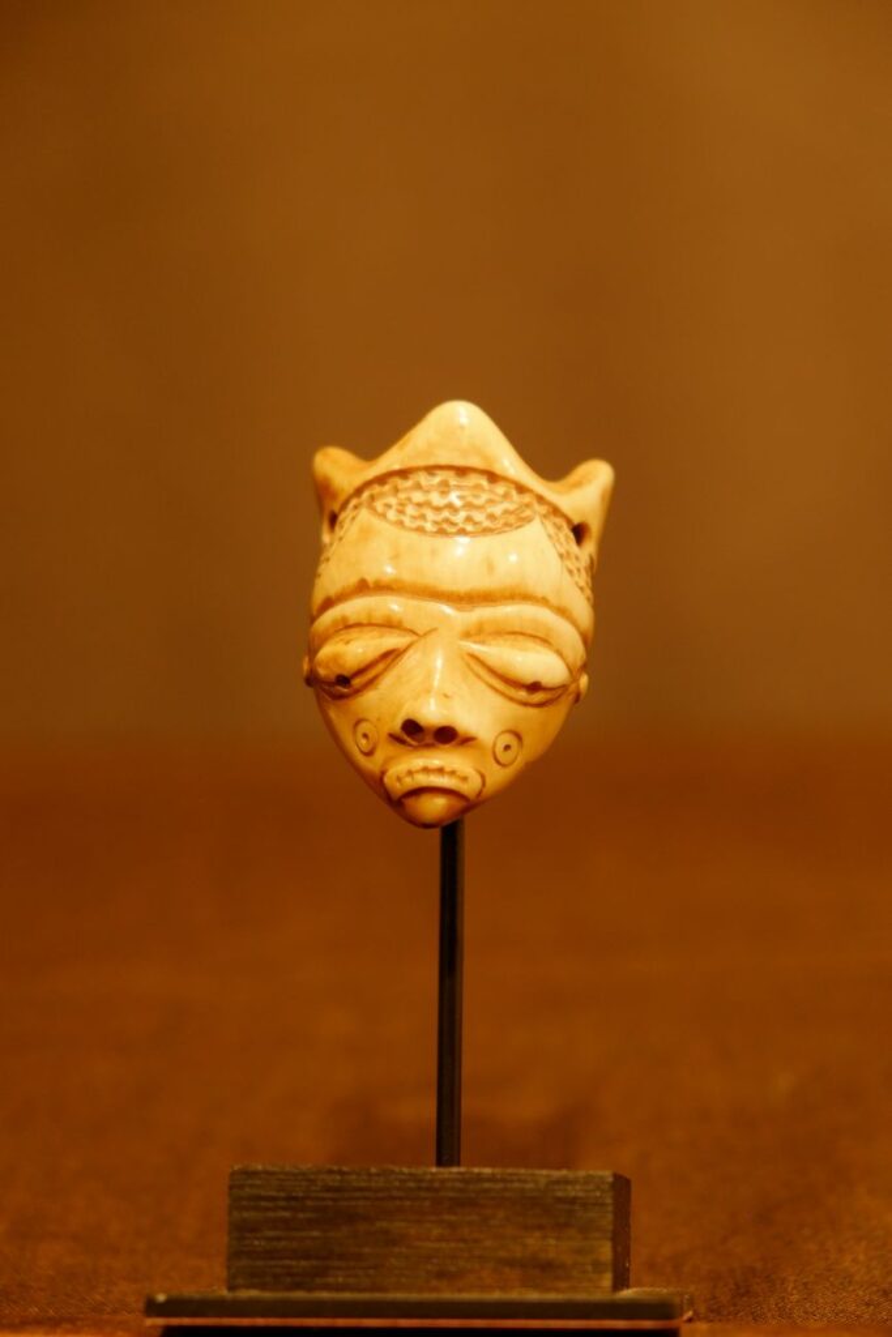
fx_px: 3084
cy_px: 668
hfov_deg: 16.5
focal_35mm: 83
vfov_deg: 24.5
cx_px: 446
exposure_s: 1/125
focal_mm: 55
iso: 640
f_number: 4
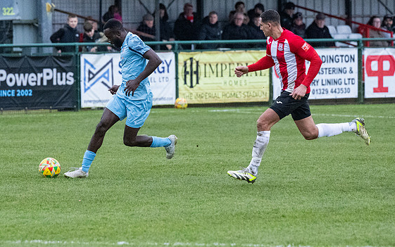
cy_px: 88
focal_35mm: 382
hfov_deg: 5.5
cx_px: 136
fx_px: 4113
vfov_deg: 3.4
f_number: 4
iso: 5000
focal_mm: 185
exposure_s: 1/1250
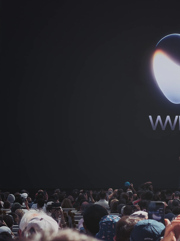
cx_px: 155
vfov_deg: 7.4
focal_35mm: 267
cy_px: 121
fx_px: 1851
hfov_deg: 5.6
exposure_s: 1/639
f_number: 2.8
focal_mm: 16.89
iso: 40
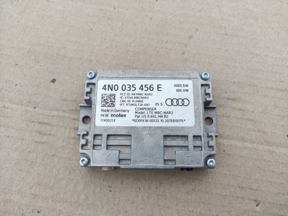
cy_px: 108
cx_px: 144
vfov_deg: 54.9
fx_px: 208
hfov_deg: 69.4
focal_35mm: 25
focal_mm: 5.43
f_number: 1.89
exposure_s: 1/120
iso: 61
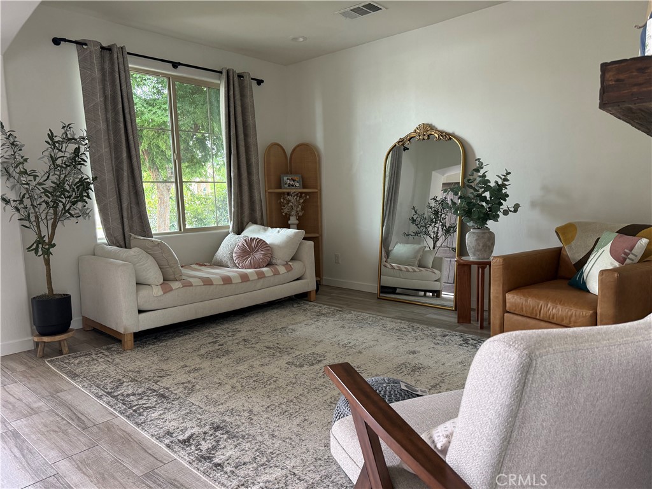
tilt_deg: -6.8
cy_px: 244
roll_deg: +1.3
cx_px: 326
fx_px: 452
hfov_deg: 71.6
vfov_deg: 56.8
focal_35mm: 24
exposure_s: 1/86
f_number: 1.78
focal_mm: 6.76
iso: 200
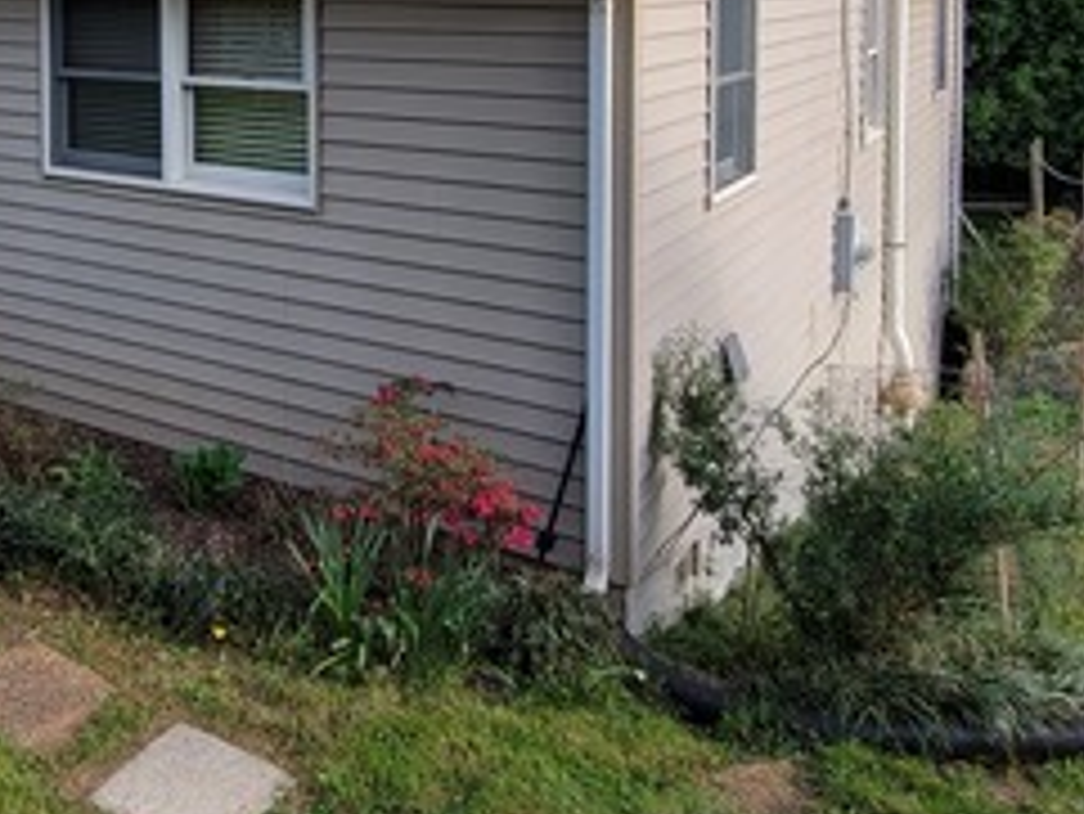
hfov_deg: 48.4
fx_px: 1128
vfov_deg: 36.5
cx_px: 214
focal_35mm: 36
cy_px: 40
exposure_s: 1/330
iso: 50
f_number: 2.2
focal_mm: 2.2
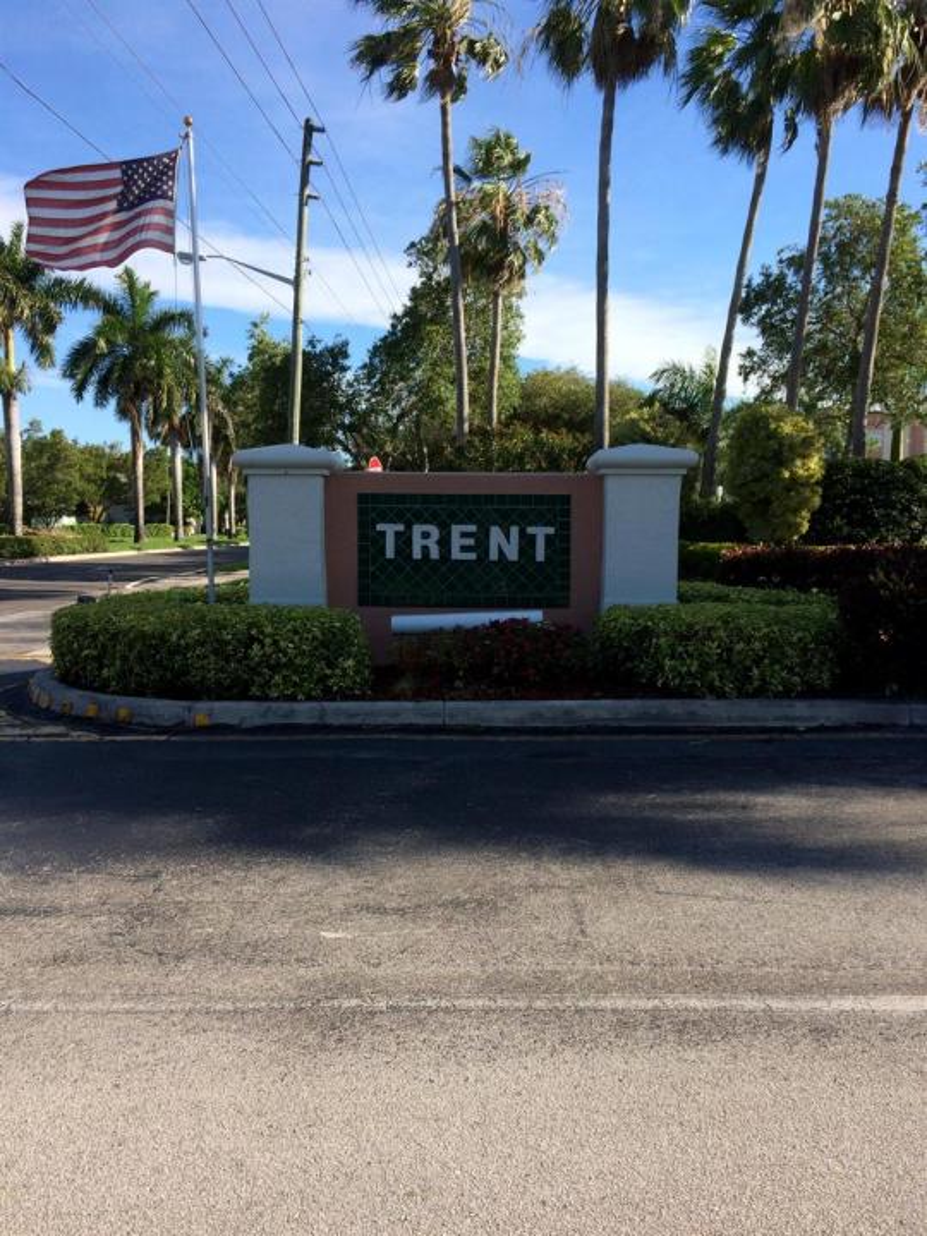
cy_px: 618
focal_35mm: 29
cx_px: 464
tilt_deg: -7.5
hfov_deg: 48.2
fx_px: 1035
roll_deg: +0.5
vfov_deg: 61.7
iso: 32
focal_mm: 4.15
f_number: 2.2
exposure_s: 1/1172
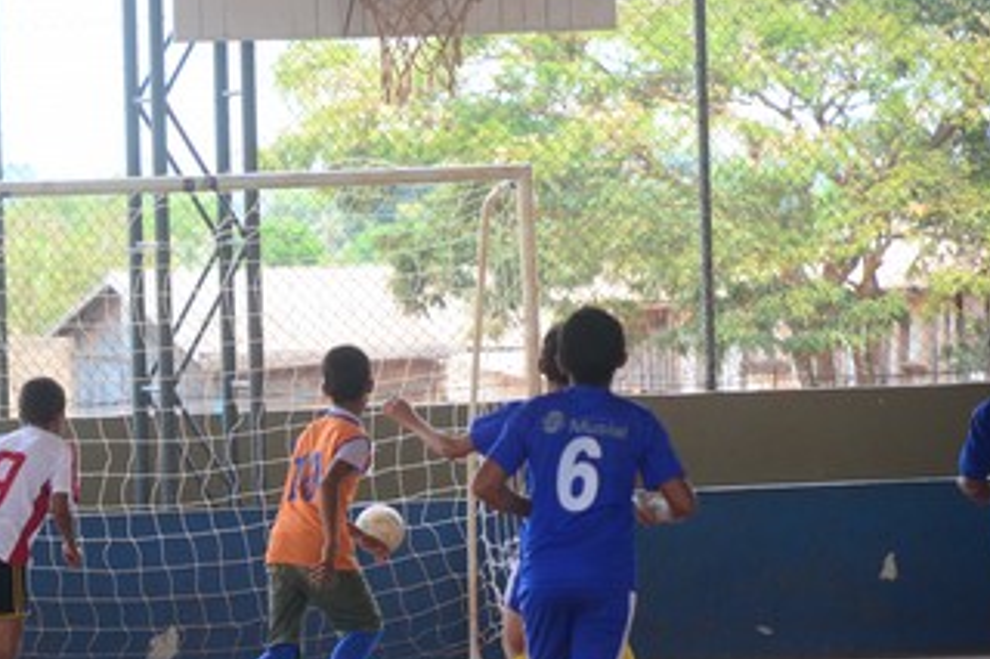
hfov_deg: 7.2
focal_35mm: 285
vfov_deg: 4.8
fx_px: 7825
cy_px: 452
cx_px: 337
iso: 800
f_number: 5.6
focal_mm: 135
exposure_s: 1/500
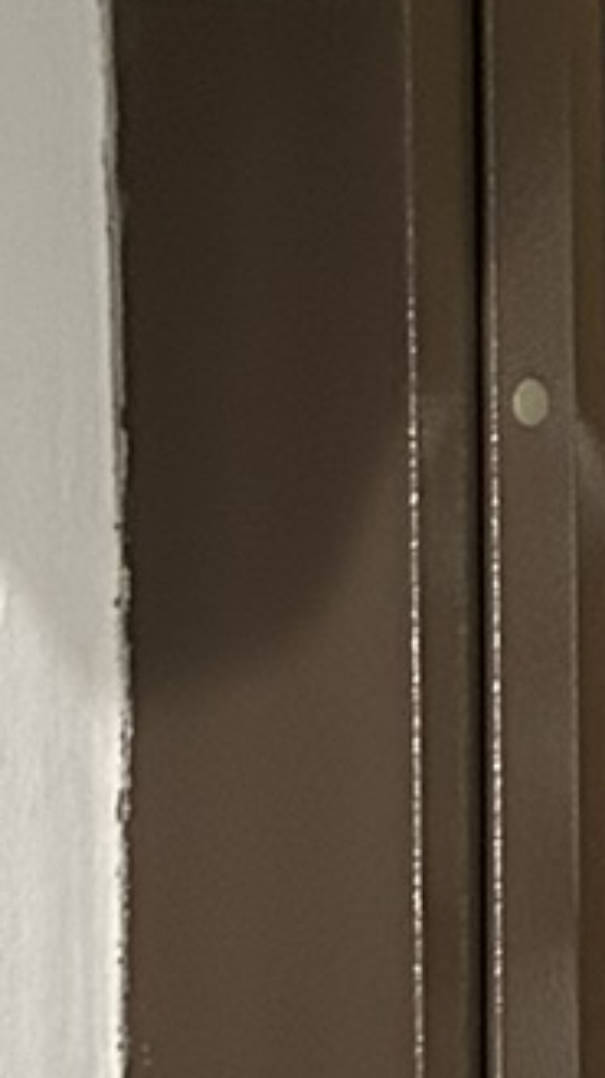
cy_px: 529
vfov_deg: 12.2
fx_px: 5032
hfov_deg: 6.4
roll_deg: -1.2
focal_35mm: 176
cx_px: 1737
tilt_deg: -3.0
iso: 500
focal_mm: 5.7
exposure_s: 1/33
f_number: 1.5
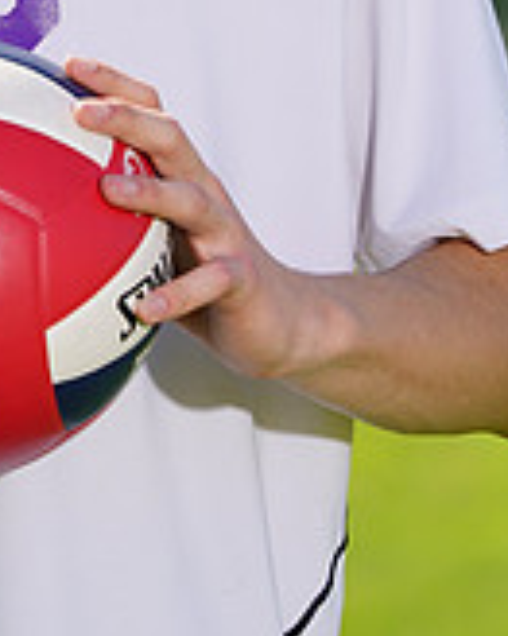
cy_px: -368
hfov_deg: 1.5
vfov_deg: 1.8
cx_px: -145
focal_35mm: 1058
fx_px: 19902
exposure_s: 1/200
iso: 64
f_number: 7.1
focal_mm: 318
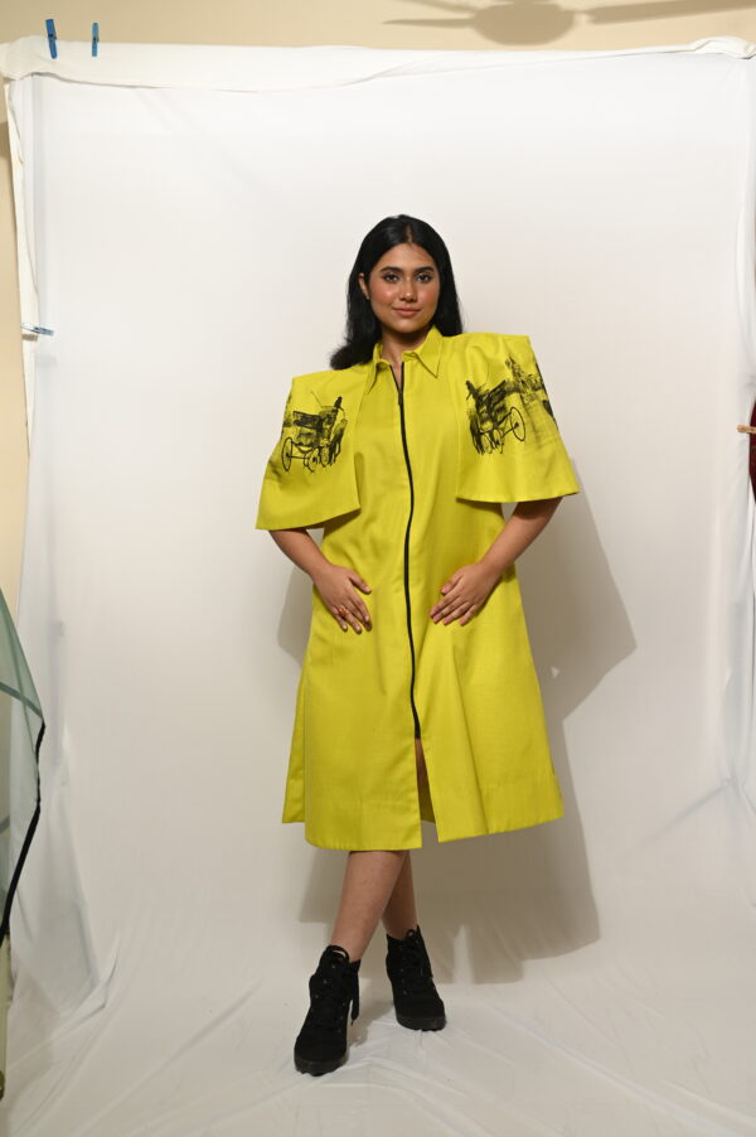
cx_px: 378
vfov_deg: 39.6
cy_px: 568
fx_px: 1577
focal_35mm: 50
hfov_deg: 27.0
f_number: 4
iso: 100
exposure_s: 1/160
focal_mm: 50
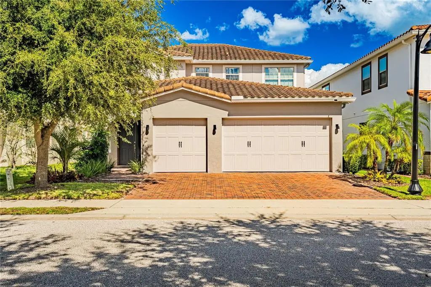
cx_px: 216
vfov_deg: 37.8
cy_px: 144
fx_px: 419
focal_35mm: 35
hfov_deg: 54.4
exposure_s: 1/2000
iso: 100
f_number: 9
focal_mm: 35
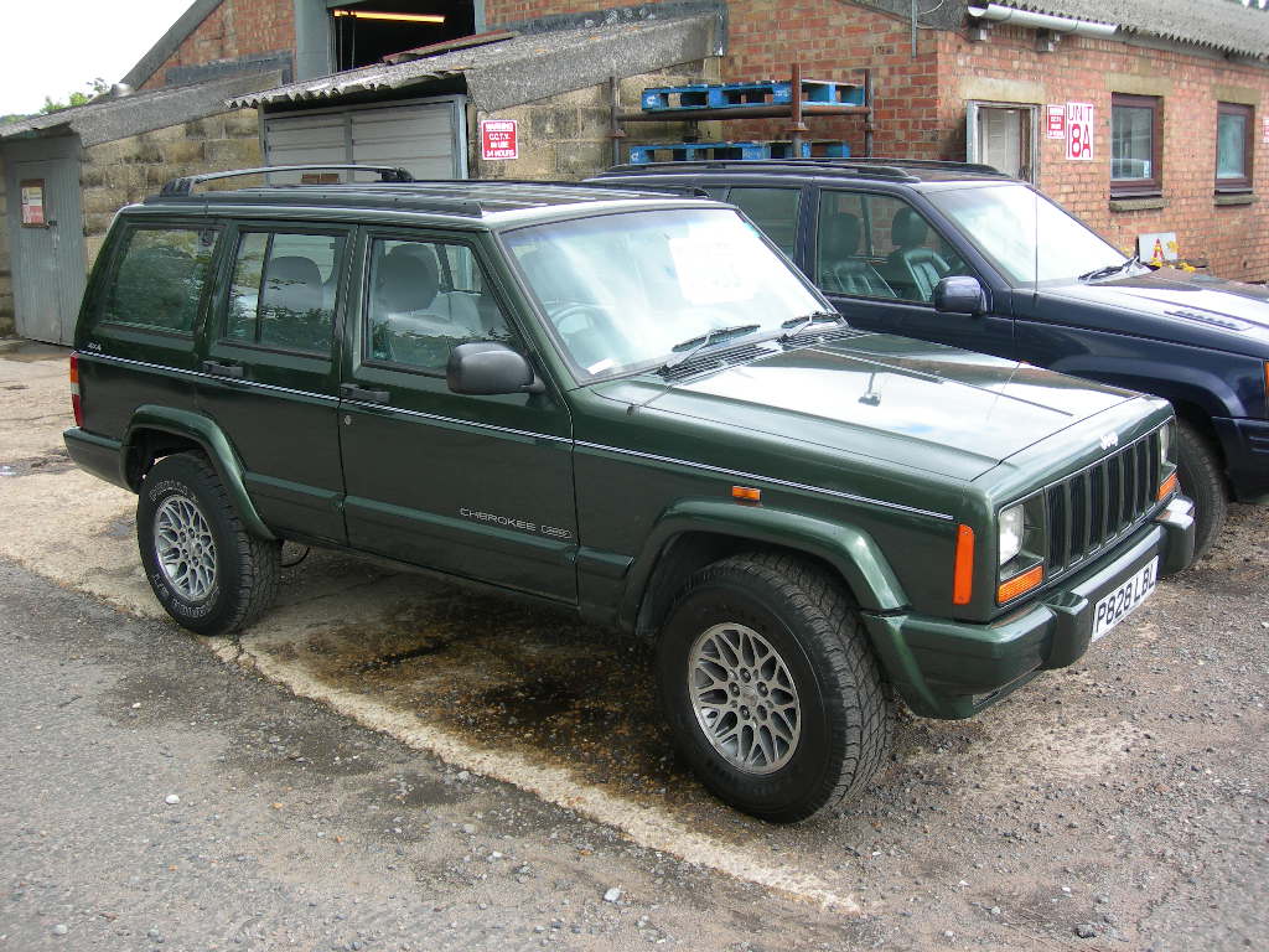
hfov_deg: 49.0
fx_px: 1393
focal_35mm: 38
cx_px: 634
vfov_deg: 37.7
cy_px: 476
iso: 50
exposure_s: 1/243
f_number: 2.8
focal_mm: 7.8
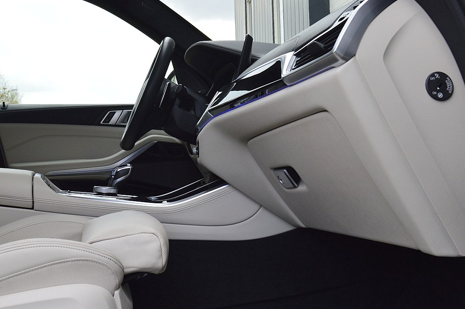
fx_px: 655
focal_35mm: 51
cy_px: 181
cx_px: 162
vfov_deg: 26.5
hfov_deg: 38.7
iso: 400
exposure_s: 1/200
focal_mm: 23
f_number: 10
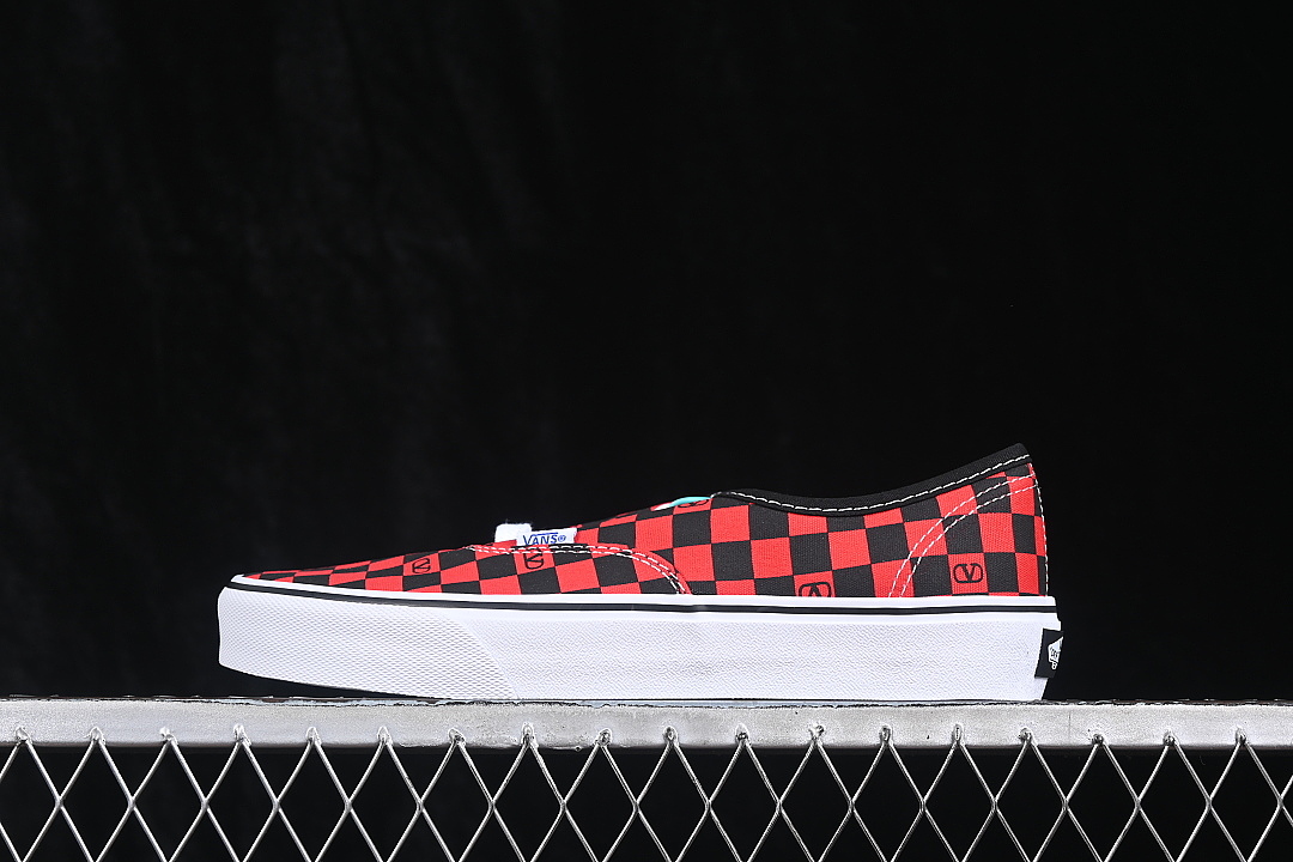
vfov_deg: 18.2
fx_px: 2694
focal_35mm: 75
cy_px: 431
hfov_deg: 27.0
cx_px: 646
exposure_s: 1/60
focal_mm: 50
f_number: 7.1
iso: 160
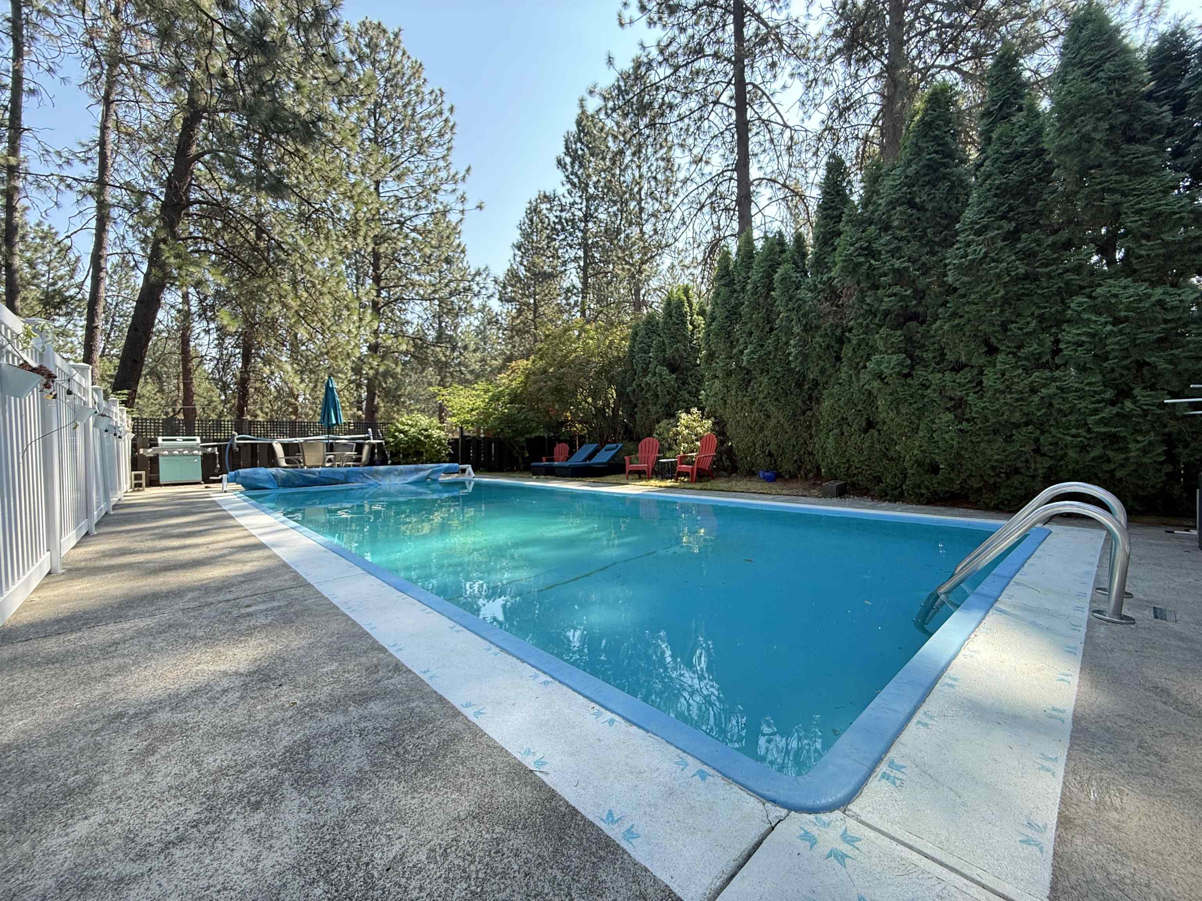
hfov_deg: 102.1
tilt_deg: +0.2
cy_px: 450
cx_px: 601
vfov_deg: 85.7
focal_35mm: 14
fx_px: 486
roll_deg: +0.8
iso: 50
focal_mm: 2.22
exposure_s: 1/189
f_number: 2.2
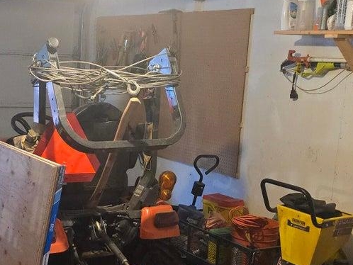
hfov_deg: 30.4
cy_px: 184
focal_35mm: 63
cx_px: 109
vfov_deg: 23.2
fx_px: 643
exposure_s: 1/60
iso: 640
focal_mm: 6.3
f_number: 1.7
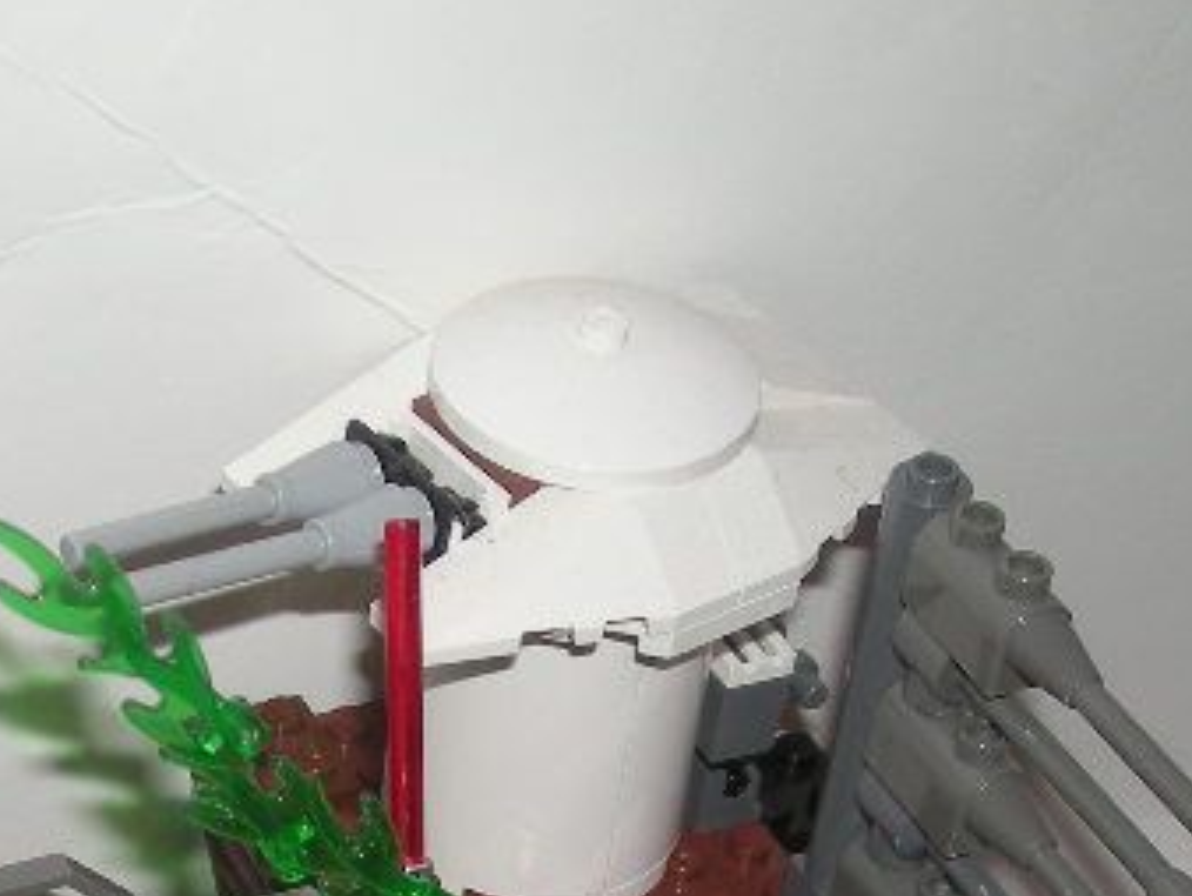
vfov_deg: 13.3
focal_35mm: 106
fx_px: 3653
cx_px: 102
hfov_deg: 18.2
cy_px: 1252
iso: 50
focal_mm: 5.7
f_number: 2.8
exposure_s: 1/60
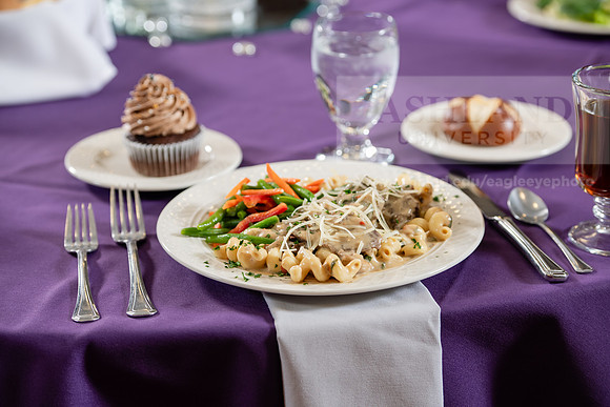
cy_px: 204
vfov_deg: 13.0
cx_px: 305
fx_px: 1779
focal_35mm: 105
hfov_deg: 19.5
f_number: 4
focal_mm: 105
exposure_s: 1/200
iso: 400
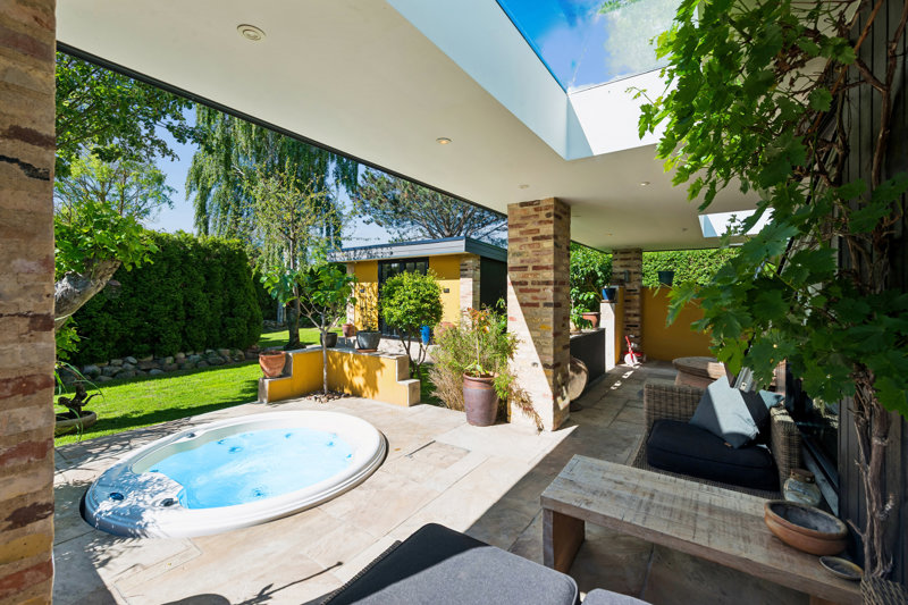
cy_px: 302
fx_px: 378
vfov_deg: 77.3
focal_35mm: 15
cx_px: 454
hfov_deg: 100.4
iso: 200
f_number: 10
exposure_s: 1/250
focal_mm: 15
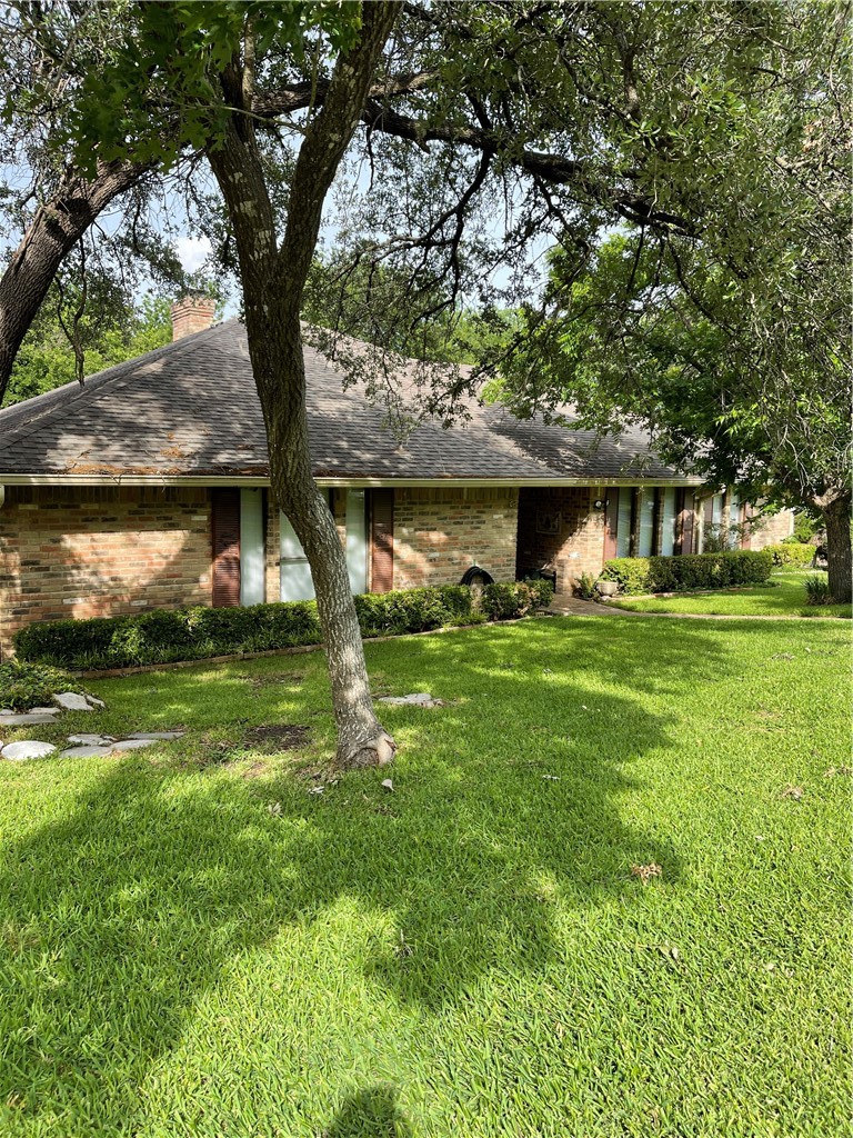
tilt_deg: -5.2
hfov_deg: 53.1
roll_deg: -0.7
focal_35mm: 26
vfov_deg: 67.3
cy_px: 569
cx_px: 426
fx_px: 854
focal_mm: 5.1
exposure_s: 1/807
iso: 32
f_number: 1.6
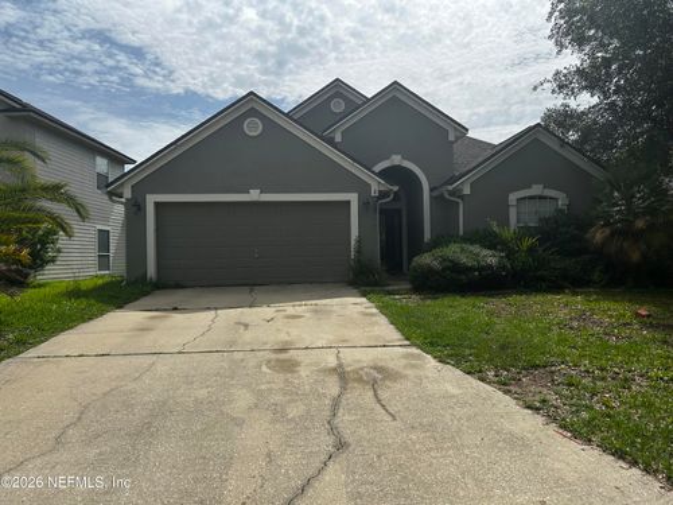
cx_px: 336
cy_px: 252
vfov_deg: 53.1
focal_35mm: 26
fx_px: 505
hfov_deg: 67.3
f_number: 1.5
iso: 50
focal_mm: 5.7
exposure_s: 1/9434
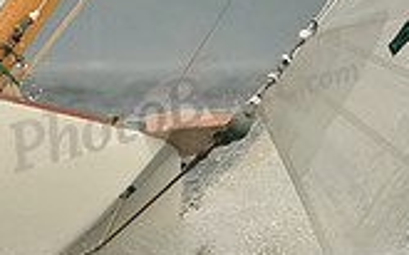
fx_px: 13538
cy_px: 14
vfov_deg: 1.1
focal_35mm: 1215
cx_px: -117
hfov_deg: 1.7
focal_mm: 340
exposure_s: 1/1250
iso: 280
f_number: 7.1
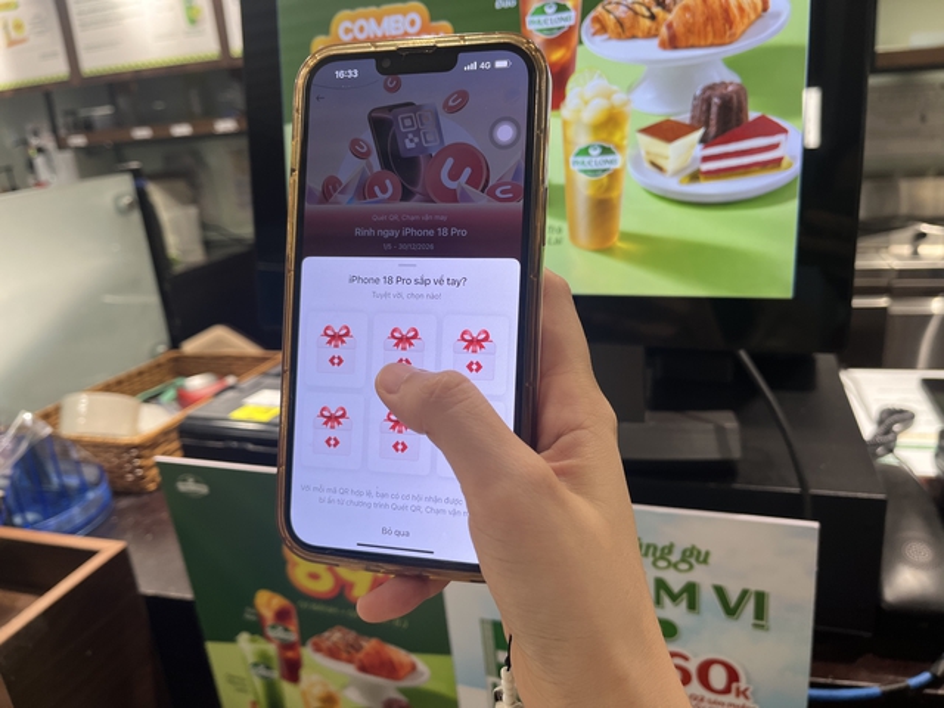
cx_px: 472
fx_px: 709
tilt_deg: -19.1
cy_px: 354
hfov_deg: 67.3
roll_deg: +4.2
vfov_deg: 53.1
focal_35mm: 26
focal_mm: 5.1
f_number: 1.6
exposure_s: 1/100
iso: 50
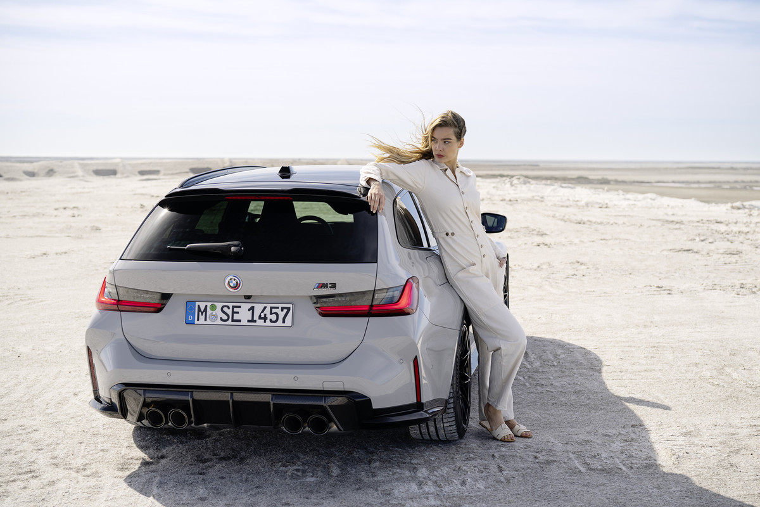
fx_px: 1055
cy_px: 254
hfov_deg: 39.6
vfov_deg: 27.0
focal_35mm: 50
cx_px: 380
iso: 100
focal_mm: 50
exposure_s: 1/500
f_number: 3.2
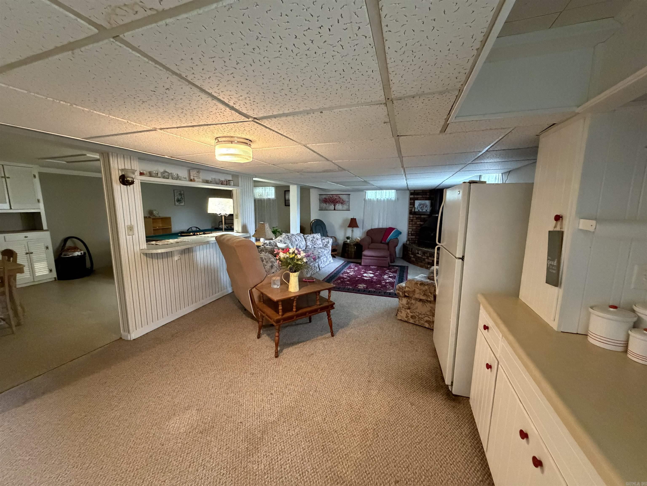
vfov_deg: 85.7
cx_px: 324
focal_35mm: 14
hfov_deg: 102.1
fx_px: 262
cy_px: 243
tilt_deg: -8.8
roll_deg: +0.6
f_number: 2.2
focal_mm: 2.22
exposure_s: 1/60
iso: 1000
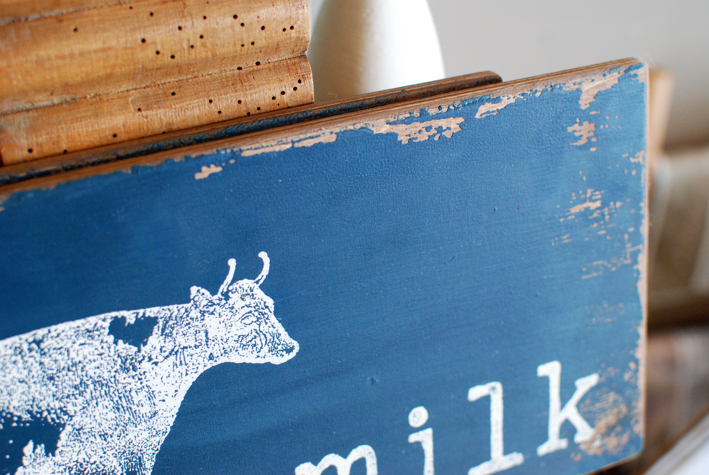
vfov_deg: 25.8
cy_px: 238
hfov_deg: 37.8
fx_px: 1035
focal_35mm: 52
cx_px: 354
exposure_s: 1/60
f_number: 3.2
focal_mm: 35
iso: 800
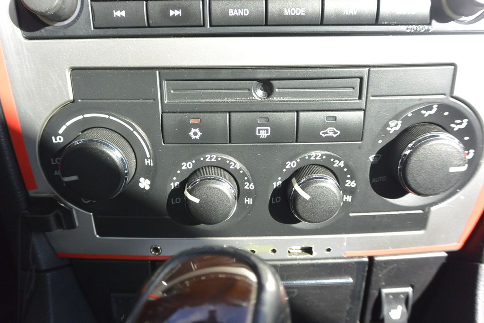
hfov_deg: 63.7
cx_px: 242
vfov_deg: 45.0
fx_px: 390
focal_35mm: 29
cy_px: 162
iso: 200
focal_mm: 11
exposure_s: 1/200
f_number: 3.5
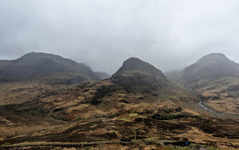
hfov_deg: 94.3
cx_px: 126
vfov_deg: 68.0
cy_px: 75
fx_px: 111
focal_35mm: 17
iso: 50
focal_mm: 1.83
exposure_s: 1/448
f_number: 2.2
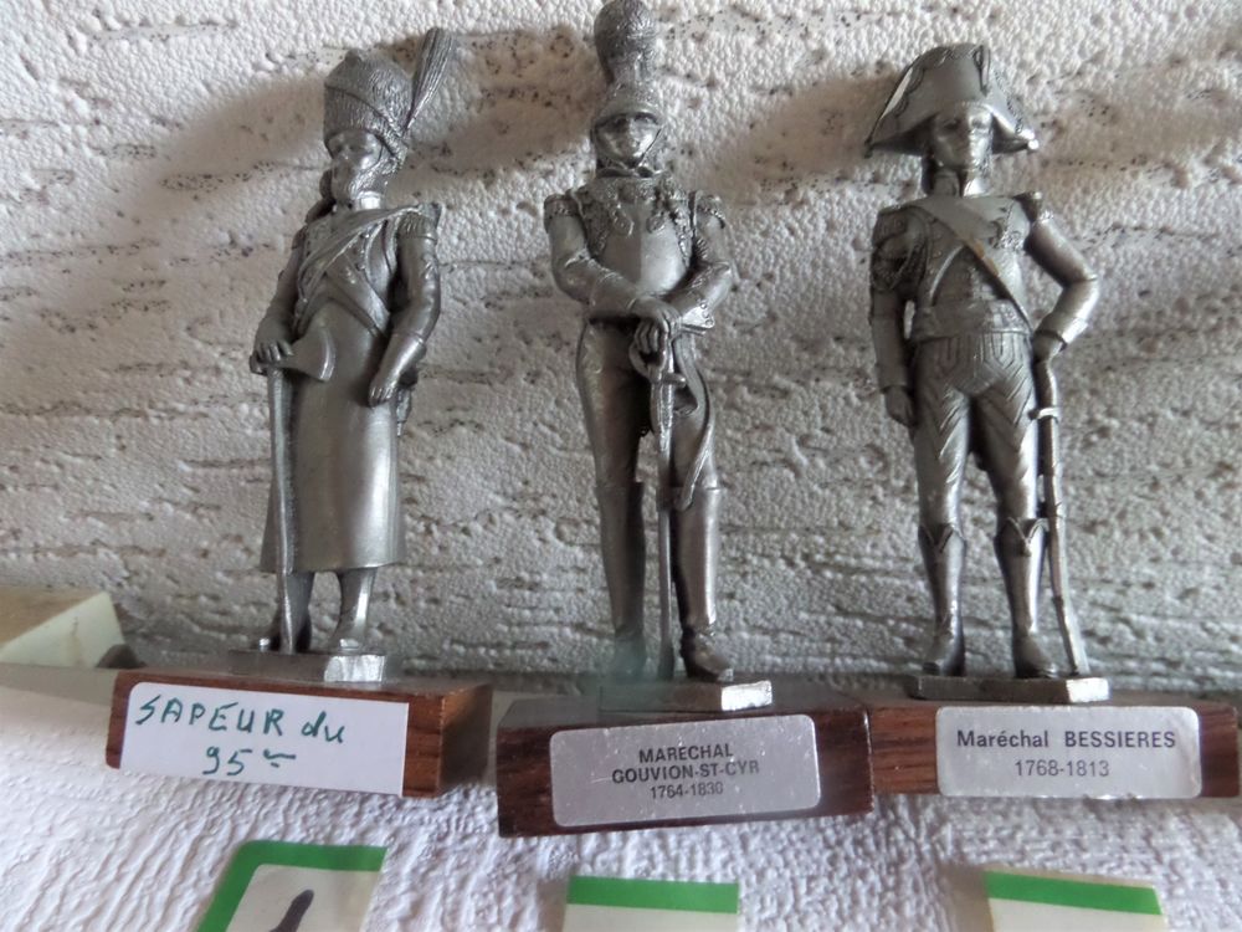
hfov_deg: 71.6
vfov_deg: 56.8
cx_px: 621
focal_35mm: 24
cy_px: 466
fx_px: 861
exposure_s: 1/30
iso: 640
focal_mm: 4
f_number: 3.2
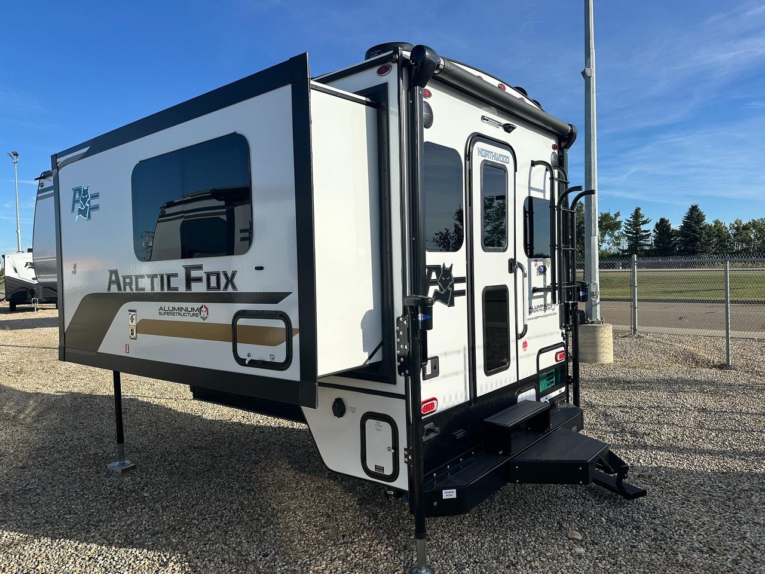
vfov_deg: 56.8
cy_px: 287
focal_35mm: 24
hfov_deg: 71.6
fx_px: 530
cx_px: 382
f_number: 1.78
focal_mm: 6.86
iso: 80
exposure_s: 1/5263
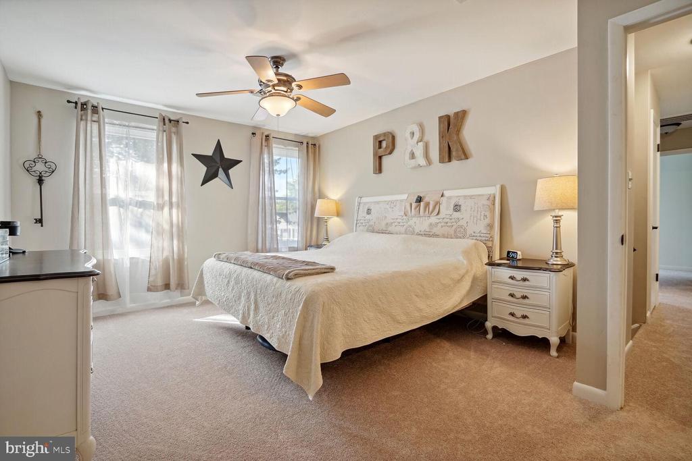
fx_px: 308
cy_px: 230
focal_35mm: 16
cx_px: 346
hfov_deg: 96.7
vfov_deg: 73.8
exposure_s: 1/60
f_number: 7.1
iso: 800
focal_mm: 16
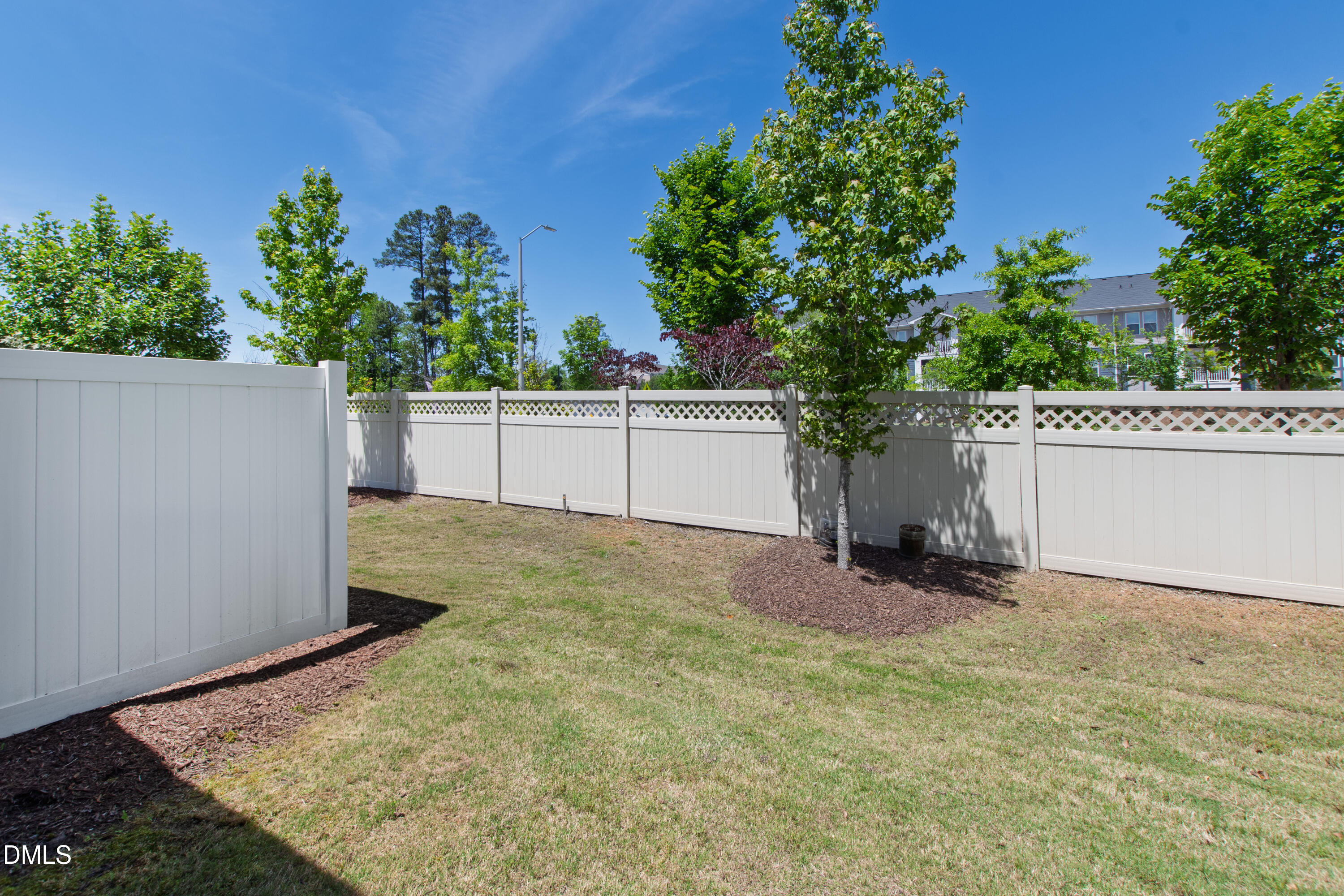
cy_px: 448
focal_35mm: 15
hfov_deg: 100.4
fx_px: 560
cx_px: 672
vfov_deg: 77.3
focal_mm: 10
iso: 100
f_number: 8
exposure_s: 1/125
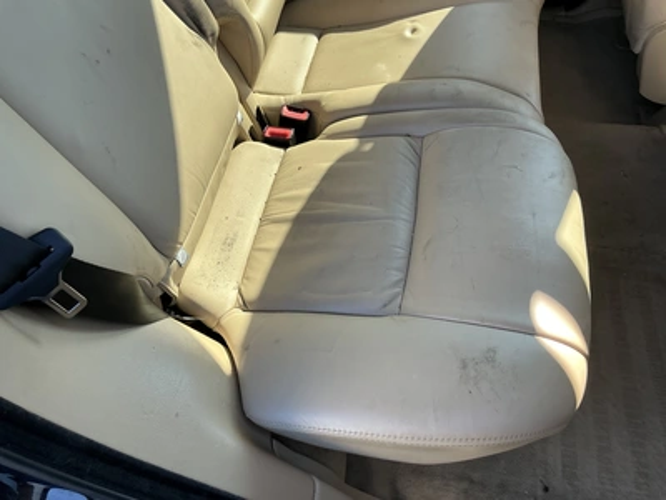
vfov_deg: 49.7
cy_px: 250
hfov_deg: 63.4
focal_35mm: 28
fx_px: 539
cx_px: 333
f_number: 1.8
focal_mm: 3
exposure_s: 1/122
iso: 25
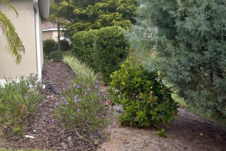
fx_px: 289
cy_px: 68
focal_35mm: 46
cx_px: 87
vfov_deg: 29.2
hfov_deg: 42.5
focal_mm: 24
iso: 200
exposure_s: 1/1000
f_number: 4
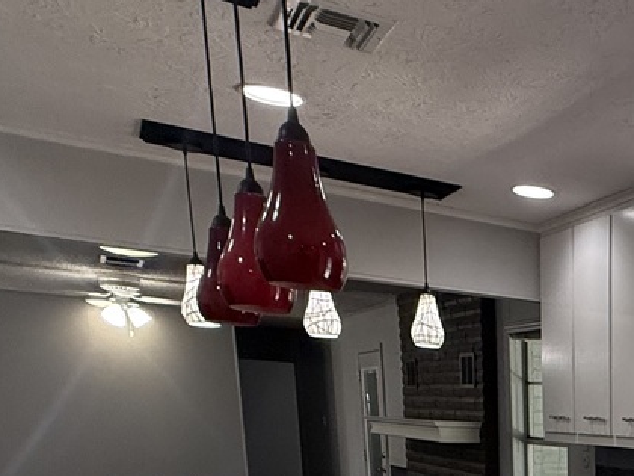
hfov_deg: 32.5
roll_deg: -3.3
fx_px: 879
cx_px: 768
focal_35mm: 48
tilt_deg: -12.1
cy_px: 636
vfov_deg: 25.5
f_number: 2.2
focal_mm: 2.22
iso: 250
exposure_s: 1/120
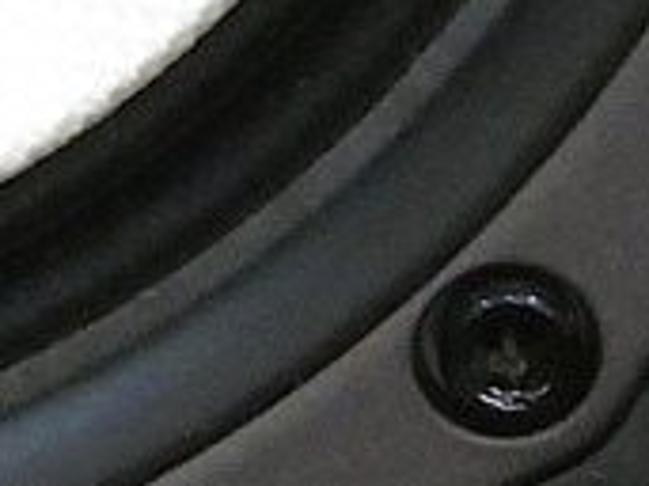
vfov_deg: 1.4
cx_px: -607
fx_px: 19466
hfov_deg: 1.9
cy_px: -672
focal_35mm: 1039
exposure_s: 1/80
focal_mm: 33.2
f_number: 5.6
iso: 1250
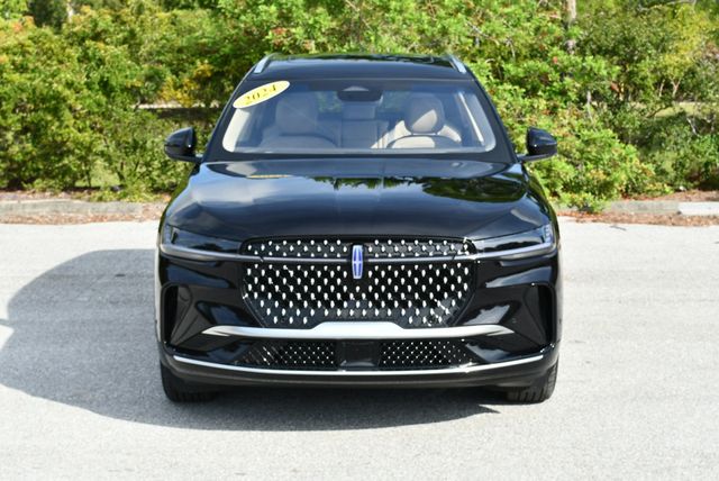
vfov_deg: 19.5
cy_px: 240
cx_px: 360
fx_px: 1399
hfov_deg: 28.8
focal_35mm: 70
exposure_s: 1/250
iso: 200
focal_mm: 35
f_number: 8
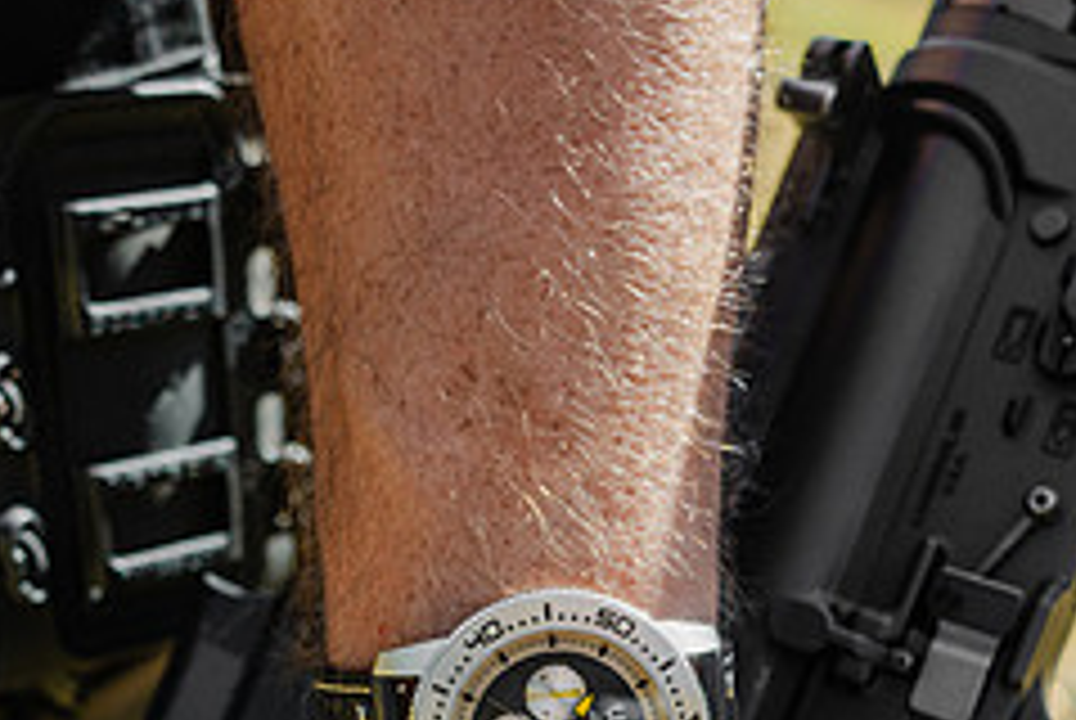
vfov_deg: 20.9
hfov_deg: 31.8
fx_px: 1885
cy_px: 731
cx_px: 495
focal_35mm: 63
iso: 125
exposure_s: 1/800
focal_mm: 26
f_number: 4
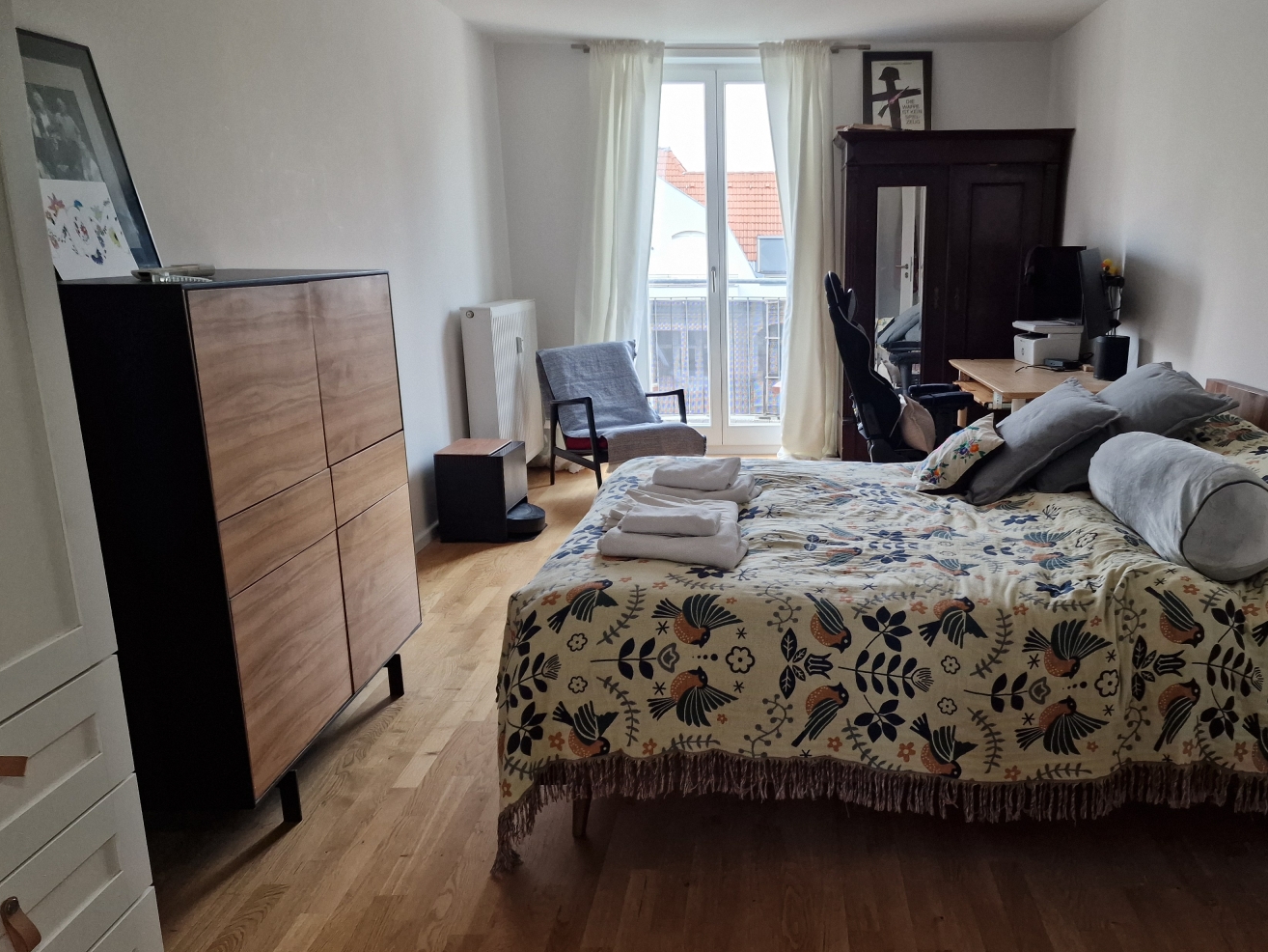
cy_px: 497
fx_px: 1026
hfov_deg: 62.9
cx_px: 759
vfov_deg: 49.7
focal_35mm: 28
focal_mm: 6.4
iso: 400
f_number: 1.8
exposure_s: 1/100
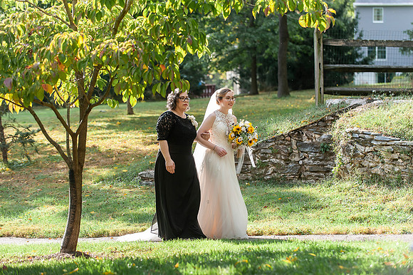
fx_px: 1124
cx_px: 206
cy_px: 138
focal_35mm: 98
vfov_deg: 13.9
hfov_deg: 20.8
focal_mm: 98
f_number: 4
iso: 640
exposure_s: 1/1000
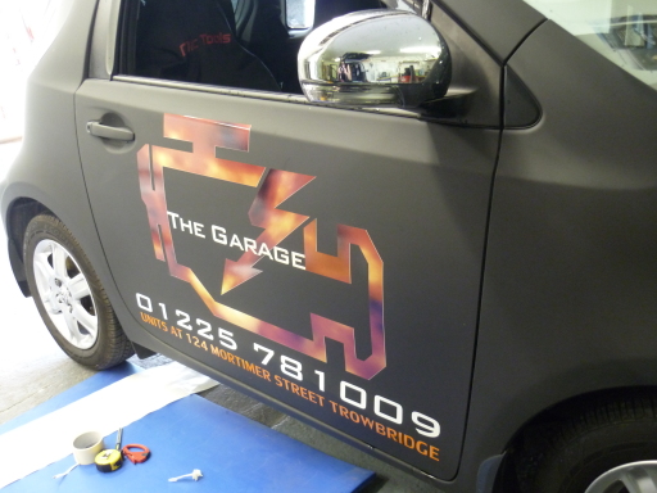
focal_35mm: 31
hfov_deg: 58.4
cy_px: 246
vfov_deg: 45.4
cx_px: 328
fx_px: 588
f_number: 2.8
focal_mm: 5.5
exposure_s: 1/20
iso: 400
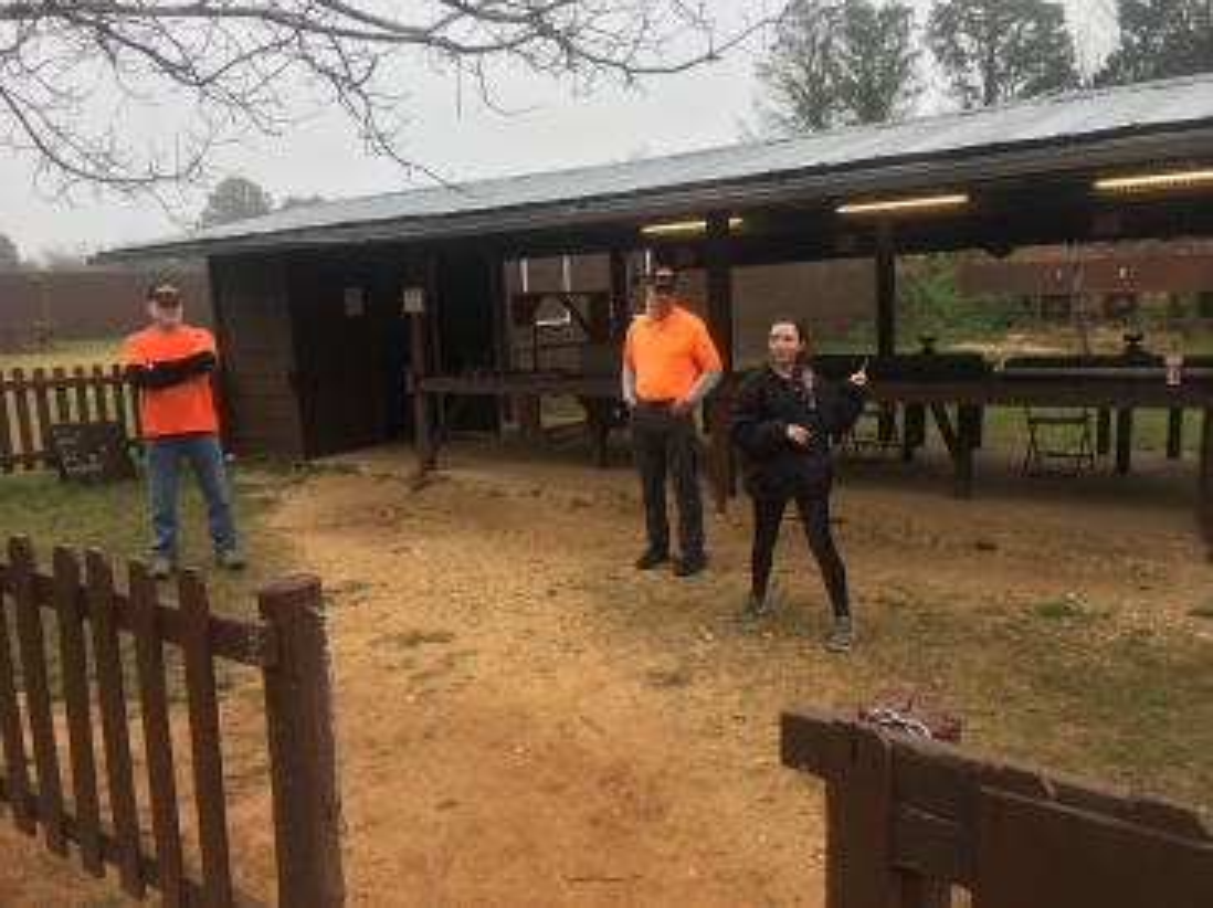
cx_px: 606
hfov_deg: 61.7
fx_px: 1016
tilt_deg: -8.5
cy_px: 454
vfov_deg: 48.2
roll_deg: +3.1
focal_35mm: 29
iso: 25
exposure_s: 1/120
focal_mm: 4.15
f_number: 2.2
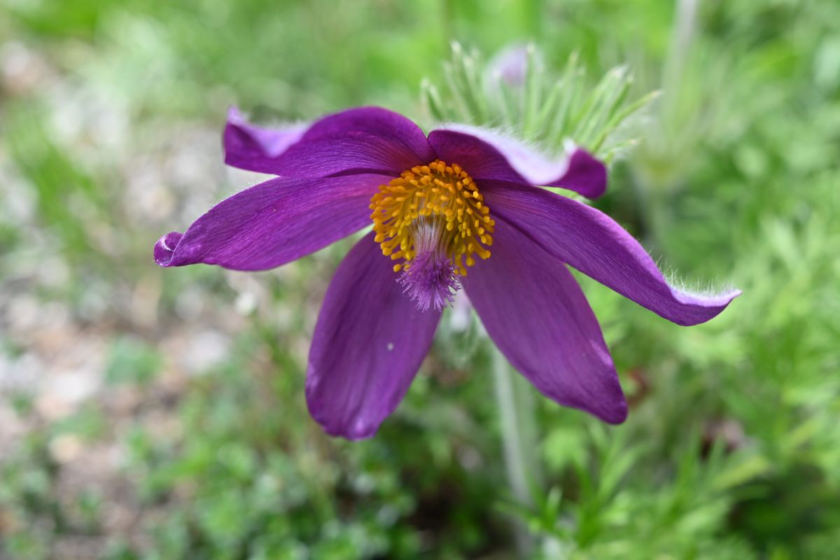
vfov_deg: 31.9
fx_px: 980
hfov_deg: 46.4
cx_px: 420
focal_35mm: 42
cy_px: 280
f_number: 5.6
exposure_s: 1/250
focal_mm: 28
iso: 140
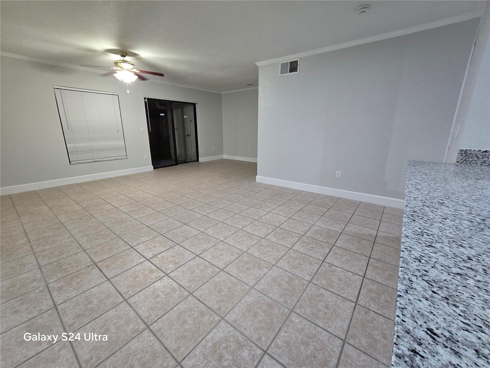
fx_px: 184
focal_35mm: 13
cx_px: 245
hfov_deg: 106.2
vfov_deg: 89.9
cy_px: 184
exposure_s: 1/60
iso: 400
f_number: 2.2
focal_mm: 2.2
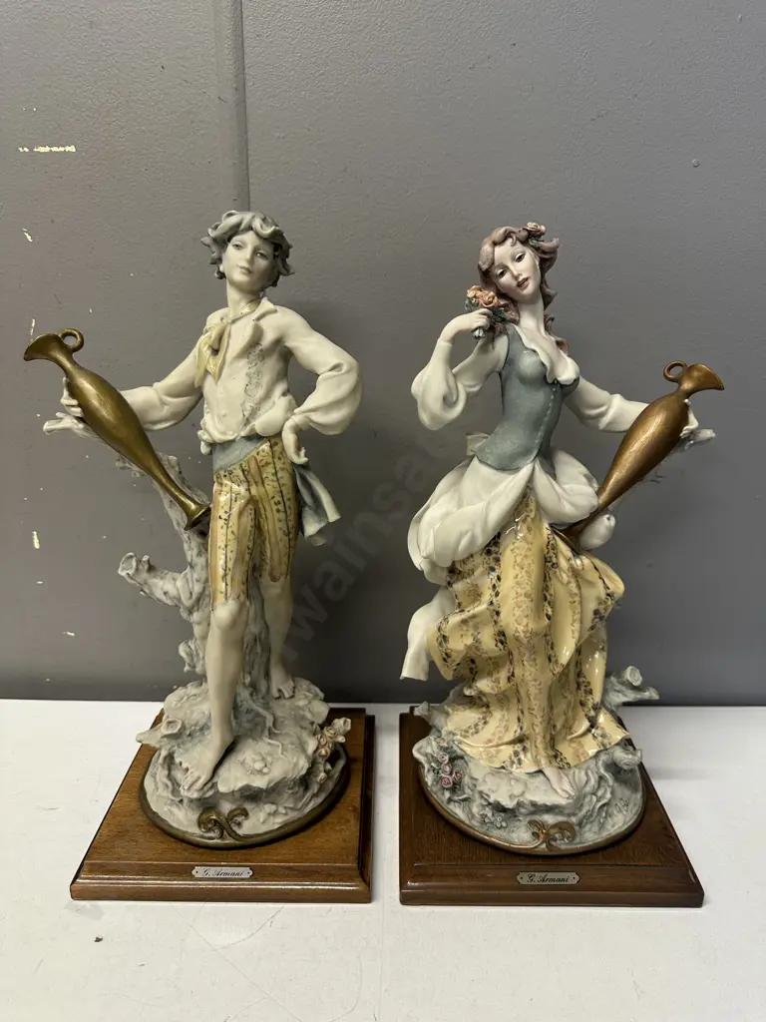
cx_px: 383
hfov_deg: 56.8
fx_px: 708
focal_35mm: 24
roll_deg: -1.0
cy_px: 511
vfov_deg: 71.6
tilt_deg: -18.7
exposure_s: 1/100
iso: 160
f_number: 1.78
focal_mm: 6.86
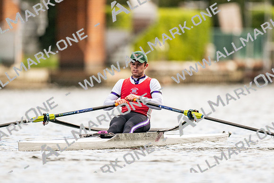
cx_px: 137
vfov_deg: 1.5
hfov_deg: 2.3
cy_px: 92
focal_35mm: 900
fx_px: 6855
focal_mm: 600
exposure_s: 1/2500
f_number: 4
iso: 400
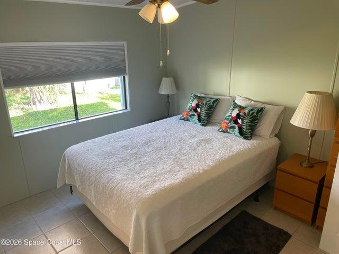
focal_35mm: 26
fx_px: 255
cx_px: 170
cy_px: 127
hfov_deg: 67.3
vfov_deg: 53.1
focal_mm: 4.2
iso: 100
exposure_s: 1/120
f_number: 1.6
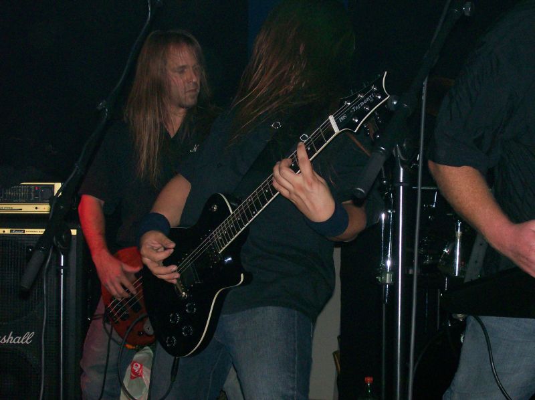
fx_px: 1081
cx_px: 268
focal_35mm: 70
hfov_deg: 27.8
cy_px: 200
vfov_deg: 21.0
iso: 140
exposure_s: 1/95.5
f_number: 3.8
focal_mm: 11.6
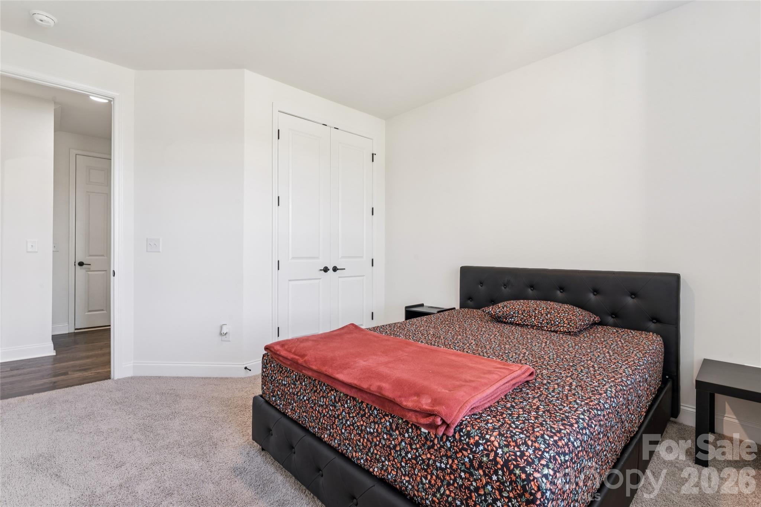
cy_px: 254
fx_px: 349
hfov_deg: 95.0
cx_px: 380
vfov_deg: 72.0
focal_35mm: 16
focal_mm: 16.5
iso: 100
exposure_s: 1/1.67
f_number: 13
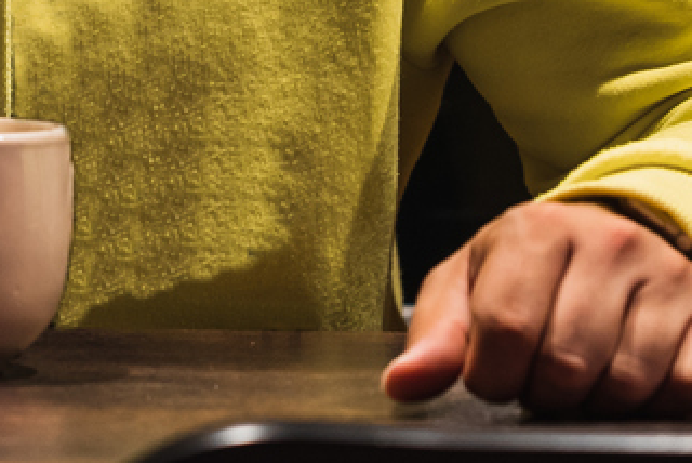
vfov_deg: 3.3
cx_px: 13
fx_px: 7907
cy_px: -389
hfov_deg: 5.0
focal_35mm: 411
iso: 1250
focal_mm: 105
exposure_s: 1/40
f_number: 4.5
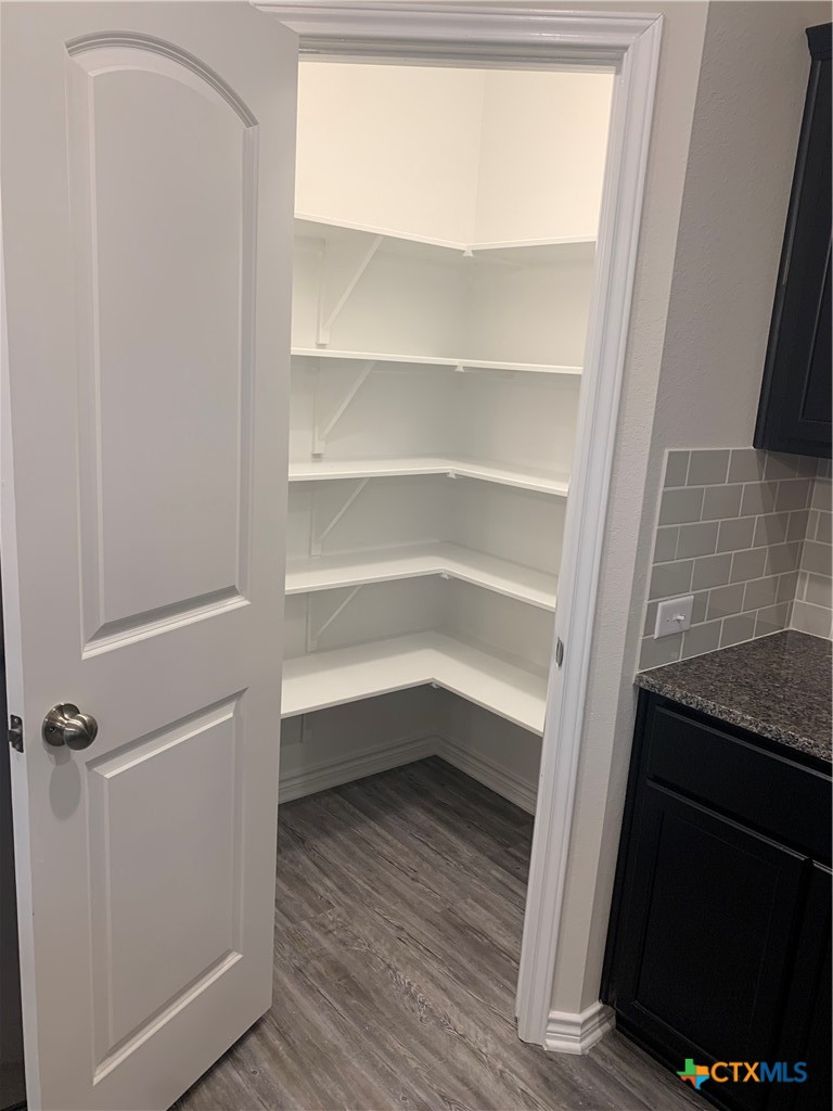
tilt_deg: -10.6
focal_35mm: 26
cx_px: 416
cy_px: 556
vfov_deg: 67.3
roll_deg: -3.9
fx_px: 834
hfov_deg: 53.1
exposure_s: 1/60
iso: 64
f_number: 1.8
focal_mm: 4.25
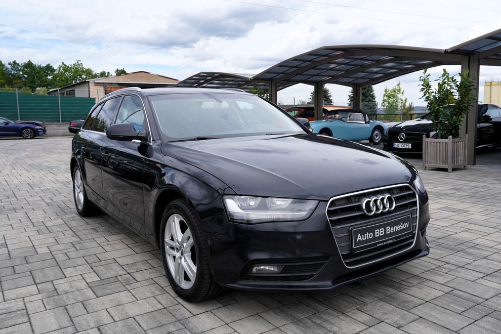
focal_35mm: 30
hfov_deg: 61.9
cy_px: 170
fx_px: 417
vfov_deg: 43.6
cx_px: 258
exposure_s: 1/200
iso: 100
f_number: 7.1
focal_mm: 29
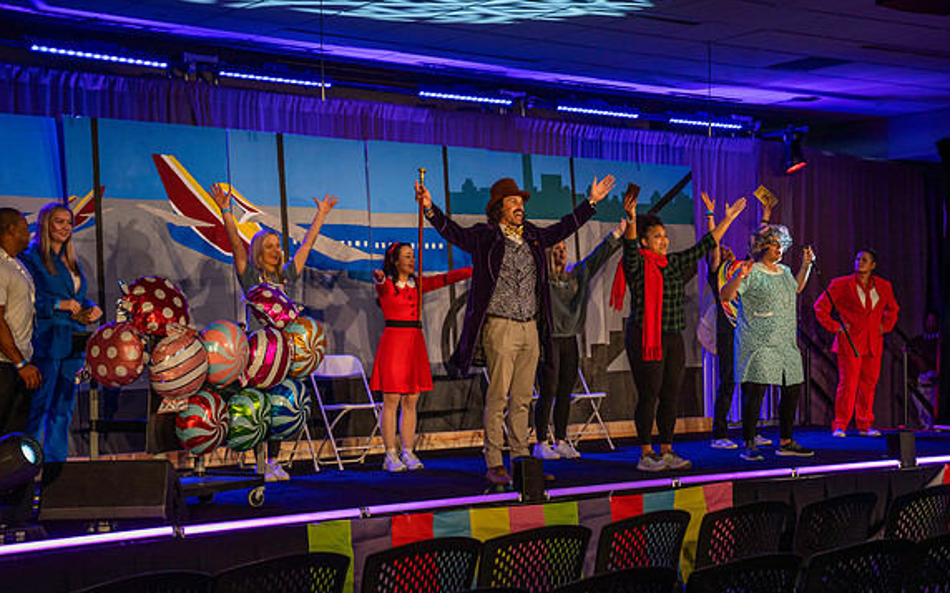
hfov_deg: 33.5
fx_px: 1579
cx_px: 480
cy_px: 320
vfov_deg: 21.3
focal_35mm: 61
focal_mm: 59
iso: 1600
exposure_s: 1/250
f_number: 4.5
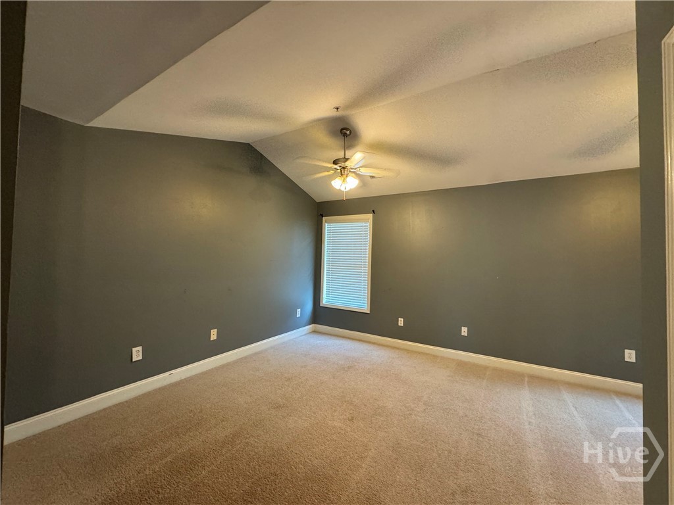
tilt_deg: +1.3
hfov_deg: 102.1
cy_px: 252
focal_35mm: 14
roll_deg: -1.0
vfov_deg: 85.7
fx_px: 273
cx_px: 337
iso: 320
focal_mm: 2.22
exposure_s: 1/60
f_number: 2.2
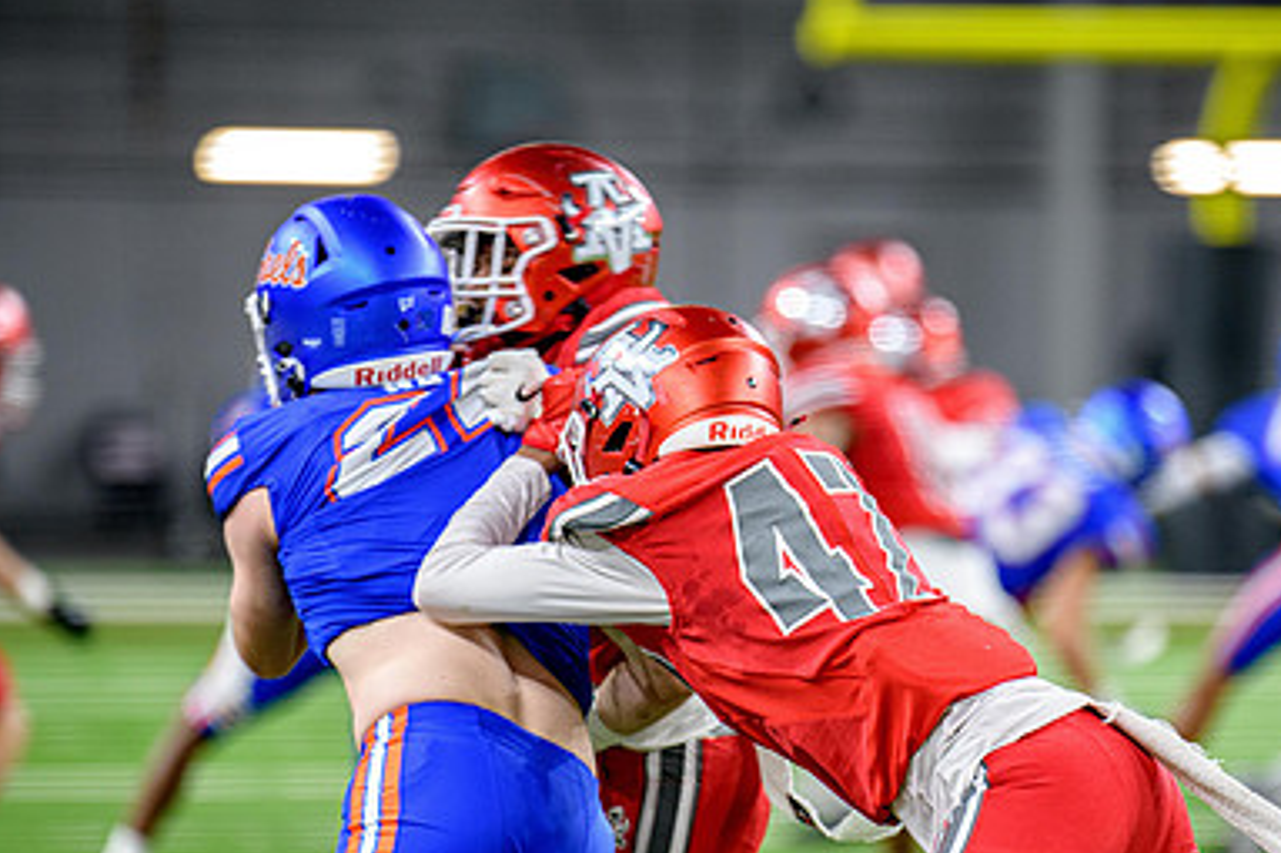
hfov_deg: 5.0
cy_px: 600
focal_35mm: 409
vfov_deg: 3.4
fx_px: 14547
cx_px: 883
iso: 1000
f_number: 2.8
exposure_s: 1/400
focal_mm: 270
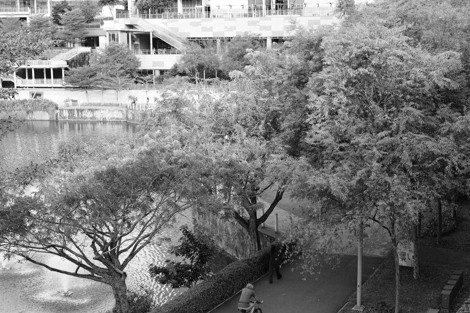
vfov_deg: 23.8
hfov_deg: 34.9
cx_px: 284
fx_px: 744
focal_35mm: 57
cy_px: 166
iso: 100
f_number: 3.2
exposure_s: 1/160
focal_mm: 43
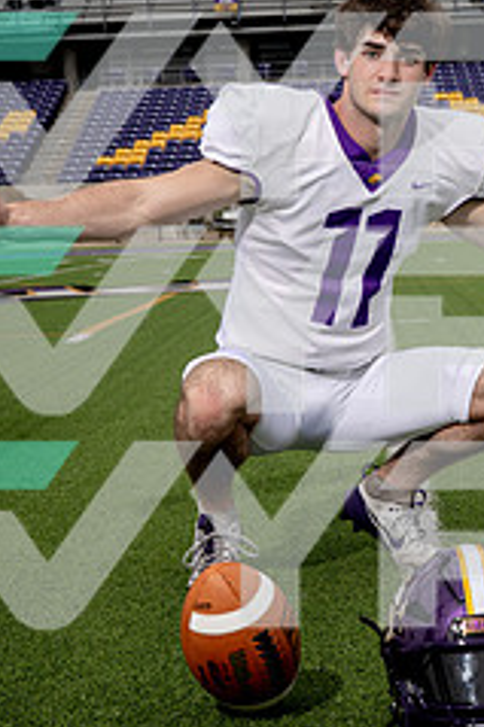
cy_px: 322
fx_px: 1676
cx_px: 350
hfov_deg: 16.4
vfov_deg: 24.5
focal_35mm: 83
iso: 100
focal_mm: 44
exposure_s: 1/250
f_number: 8
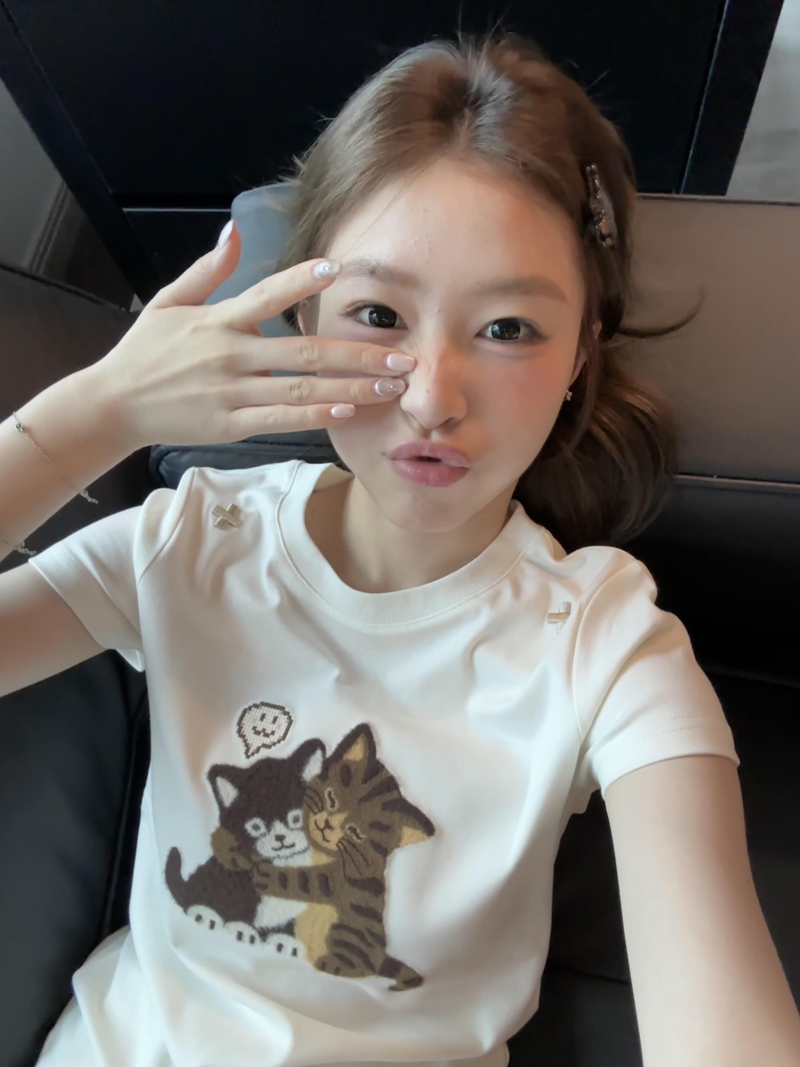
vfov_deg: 73.9
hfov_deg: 58.9
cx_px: 400
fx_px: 709
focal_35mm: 23
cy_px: 534
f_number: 1.9
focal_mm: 2.69
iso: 320
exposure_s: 1/60
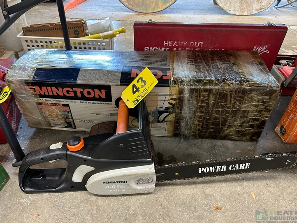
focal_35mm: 27
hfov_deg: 65.3
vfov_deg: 51.4
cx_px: 148
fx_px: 232
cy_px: 110
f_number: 1.5
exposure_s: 1/60
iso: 250
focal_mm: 5.7
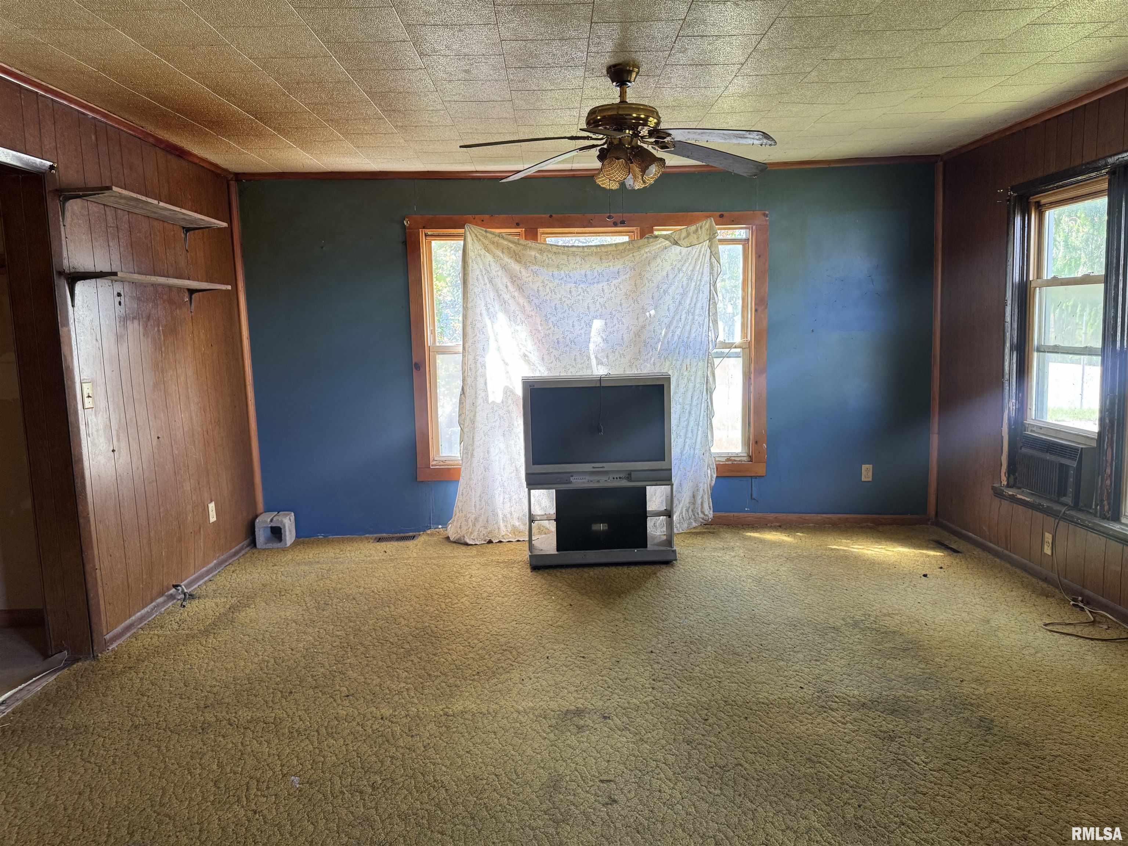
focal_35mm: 24
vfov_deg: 56.8
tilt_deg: -6.7
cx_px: 564
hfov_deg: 71.6
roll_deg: +1.1
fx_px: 782
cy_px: 423
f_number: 1.78
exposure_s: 1/89
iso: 200
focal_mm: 6.76
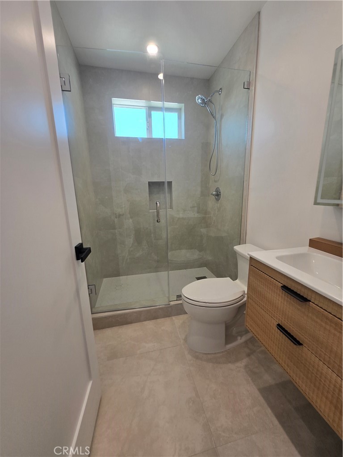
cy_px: 228
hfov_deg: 89.9
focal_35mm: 13
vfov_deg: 106.2
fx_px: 172
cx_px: 172
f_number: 2.2
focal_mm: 1.7
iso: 32
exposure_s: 1/60
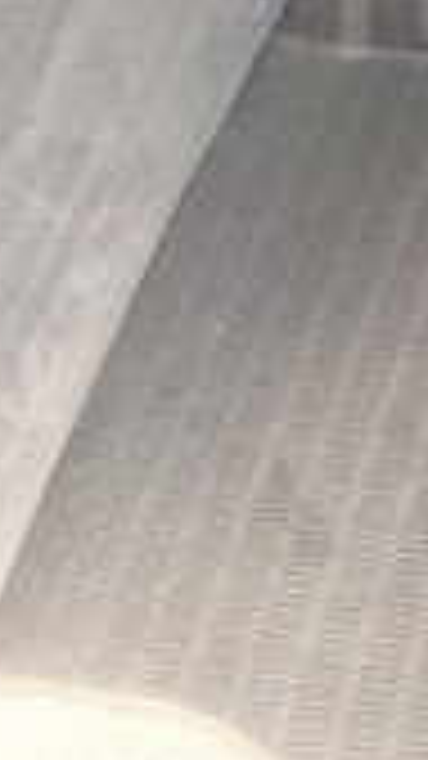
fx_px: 1877
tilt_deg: -48.3
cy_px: -9
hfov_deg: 12.0
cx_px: 766
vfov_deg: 22.0
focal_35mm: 93
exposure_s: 1/50
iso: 32
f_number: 2.2
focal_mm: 4.15
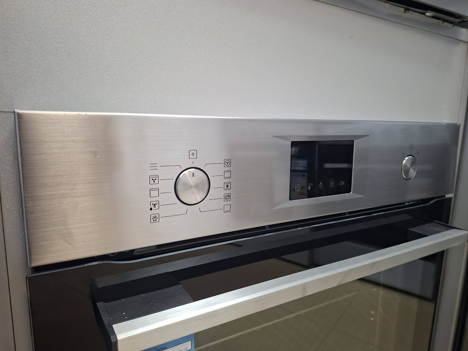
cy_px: 176
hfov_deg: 73.9
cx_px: 234
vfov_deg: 58.9
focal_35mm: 23
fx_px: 311
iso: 250
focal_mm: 5.54
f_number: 1.8
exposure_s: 1/33
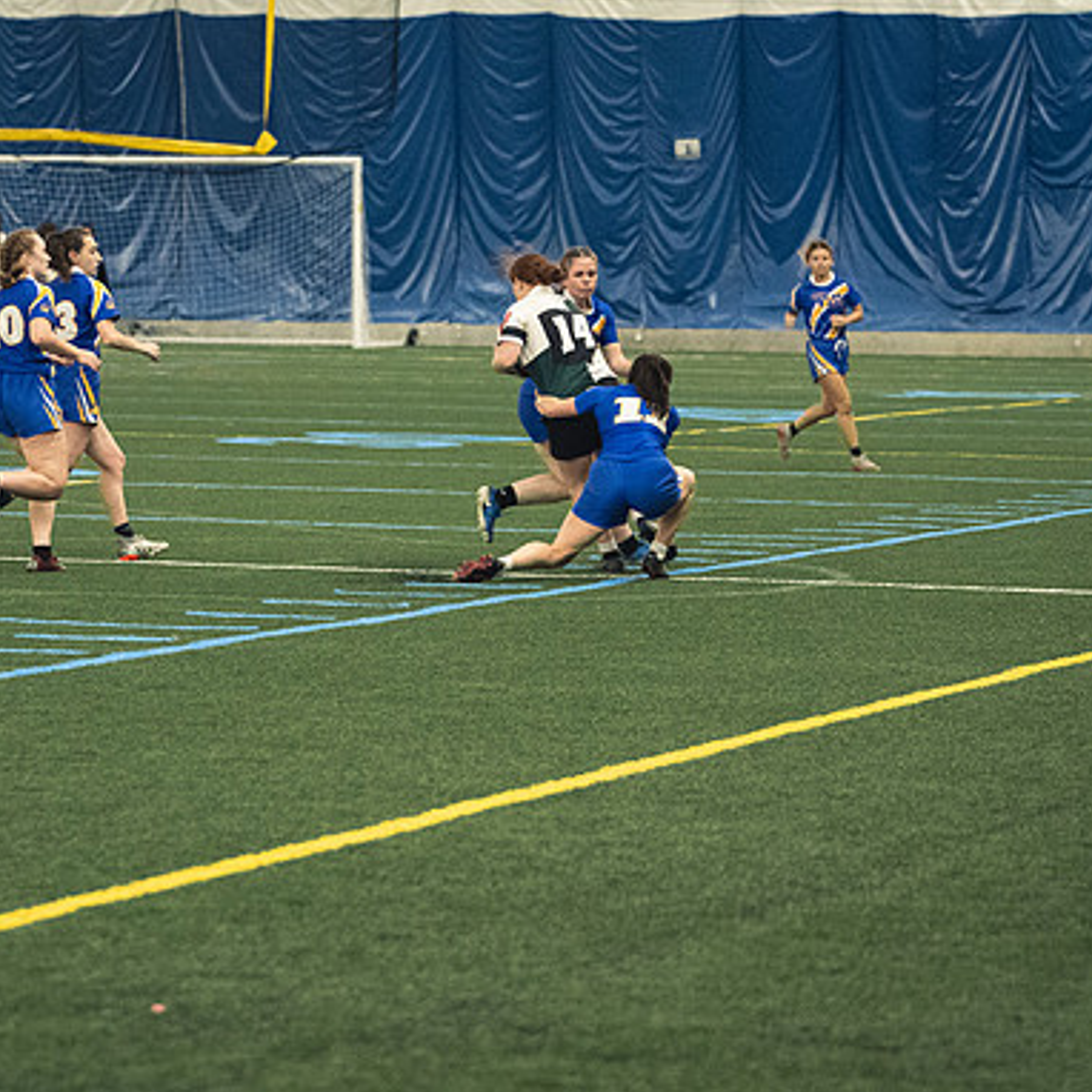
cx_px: 386
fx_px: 6531
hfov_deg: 9.6
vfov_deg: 9.6
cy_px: 546
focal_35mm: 183
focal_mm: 95
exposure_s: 1/500
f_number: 2.8
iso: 8000
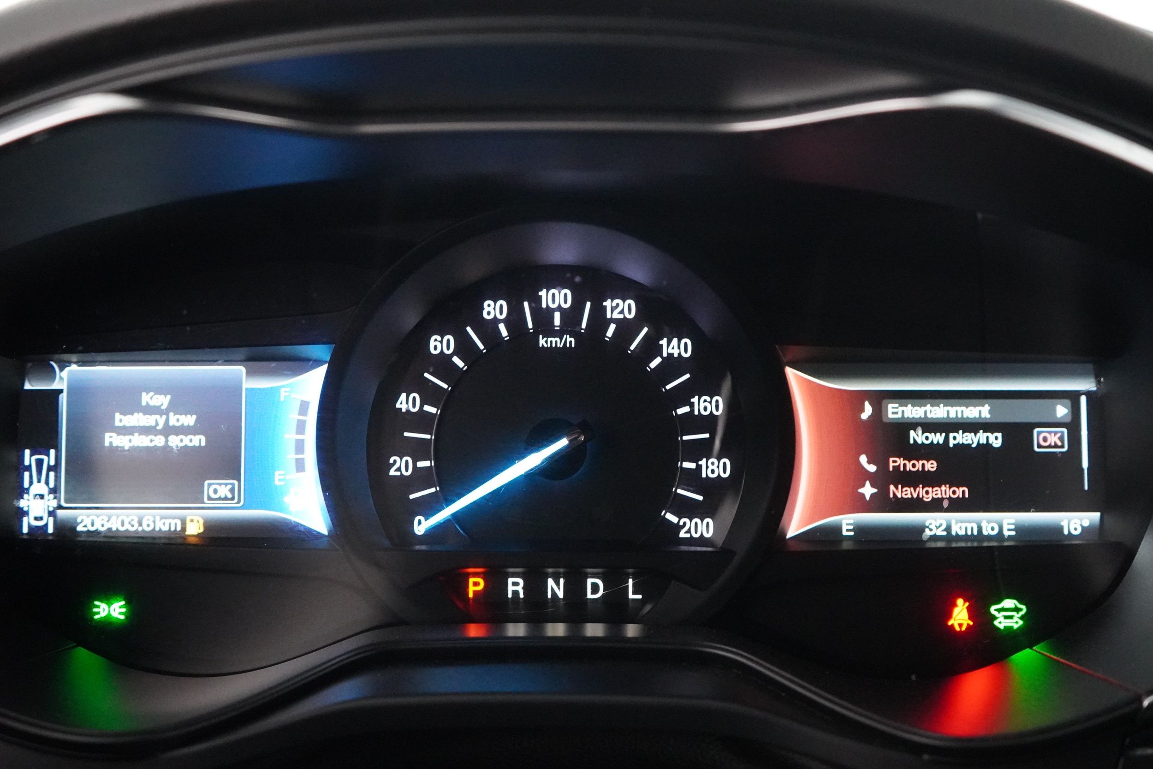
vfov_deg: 31.9
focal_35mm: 42
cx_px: 576
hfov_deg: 46.4
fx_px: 1345
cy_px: 384
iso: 6400
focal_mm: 28
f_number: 3.5
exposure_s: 1/25
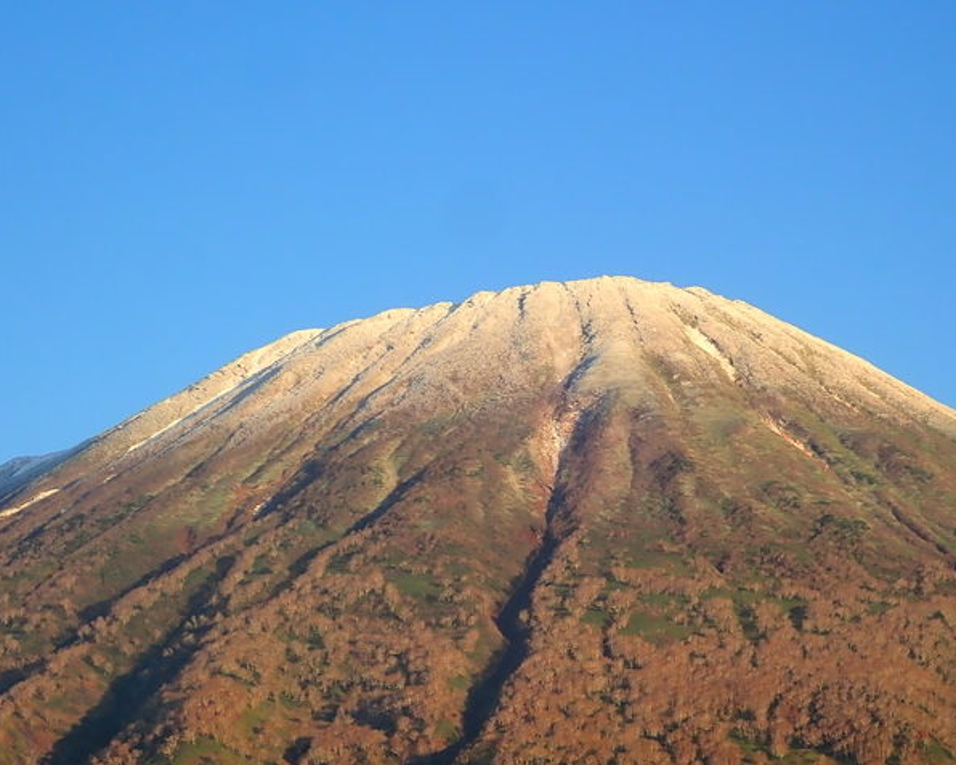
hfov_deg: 14.7
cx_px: 566
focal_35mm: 131
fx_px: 3707
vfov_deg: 11.8
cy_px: 430
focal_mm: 18
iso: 100
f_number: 4.9
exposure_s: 1/320
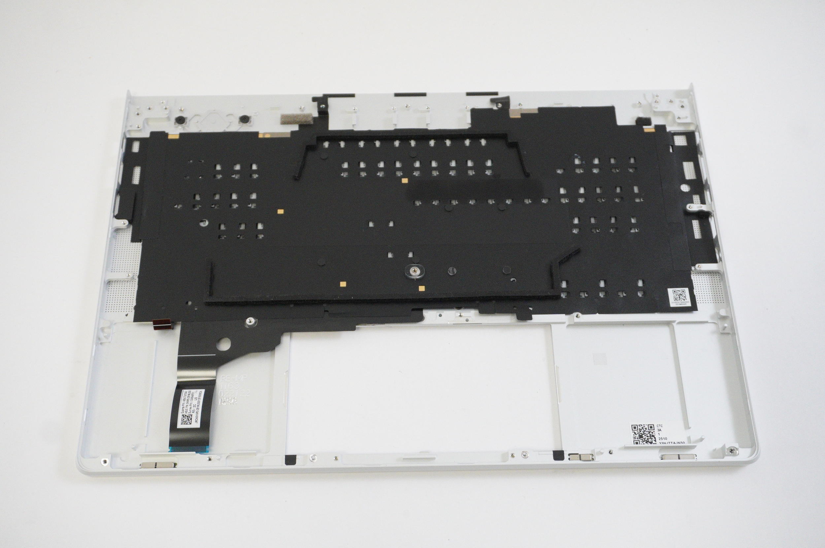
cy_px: 274
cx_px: 412
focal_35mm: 40
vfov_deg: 33.0
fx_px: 927
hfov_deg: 48.0
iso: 4000
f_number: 5.6
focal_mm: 27
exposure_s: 1/200
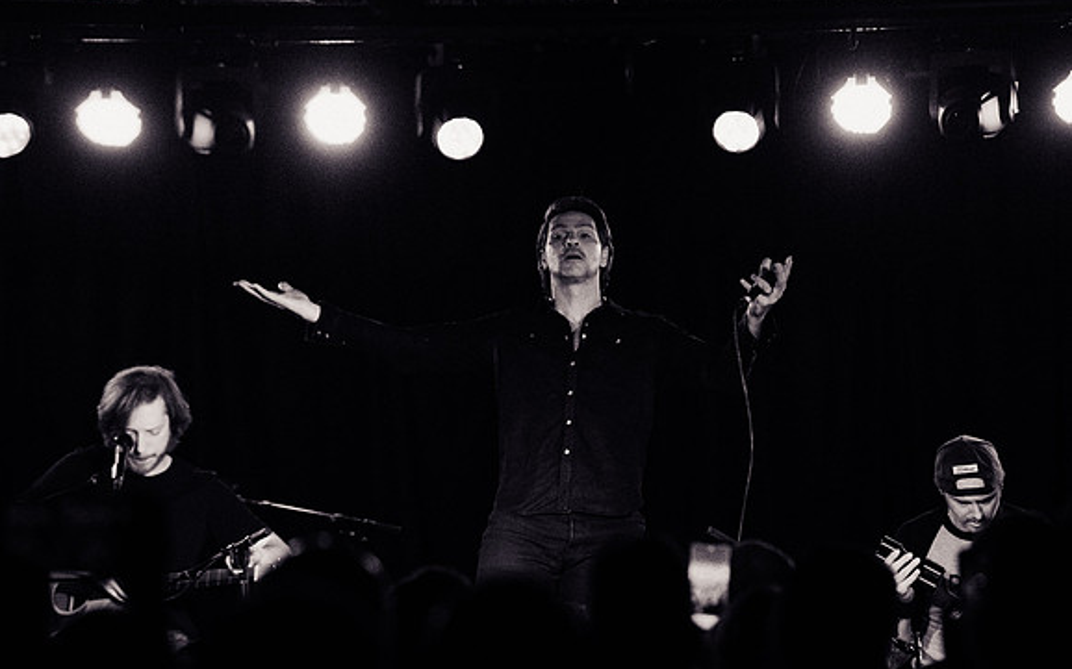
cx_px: 564
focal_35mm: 201
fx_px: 5871
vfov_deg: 6.5
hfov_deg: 10.4
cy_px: 304
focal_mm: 180
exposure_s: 1/640
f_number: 4
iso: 2500
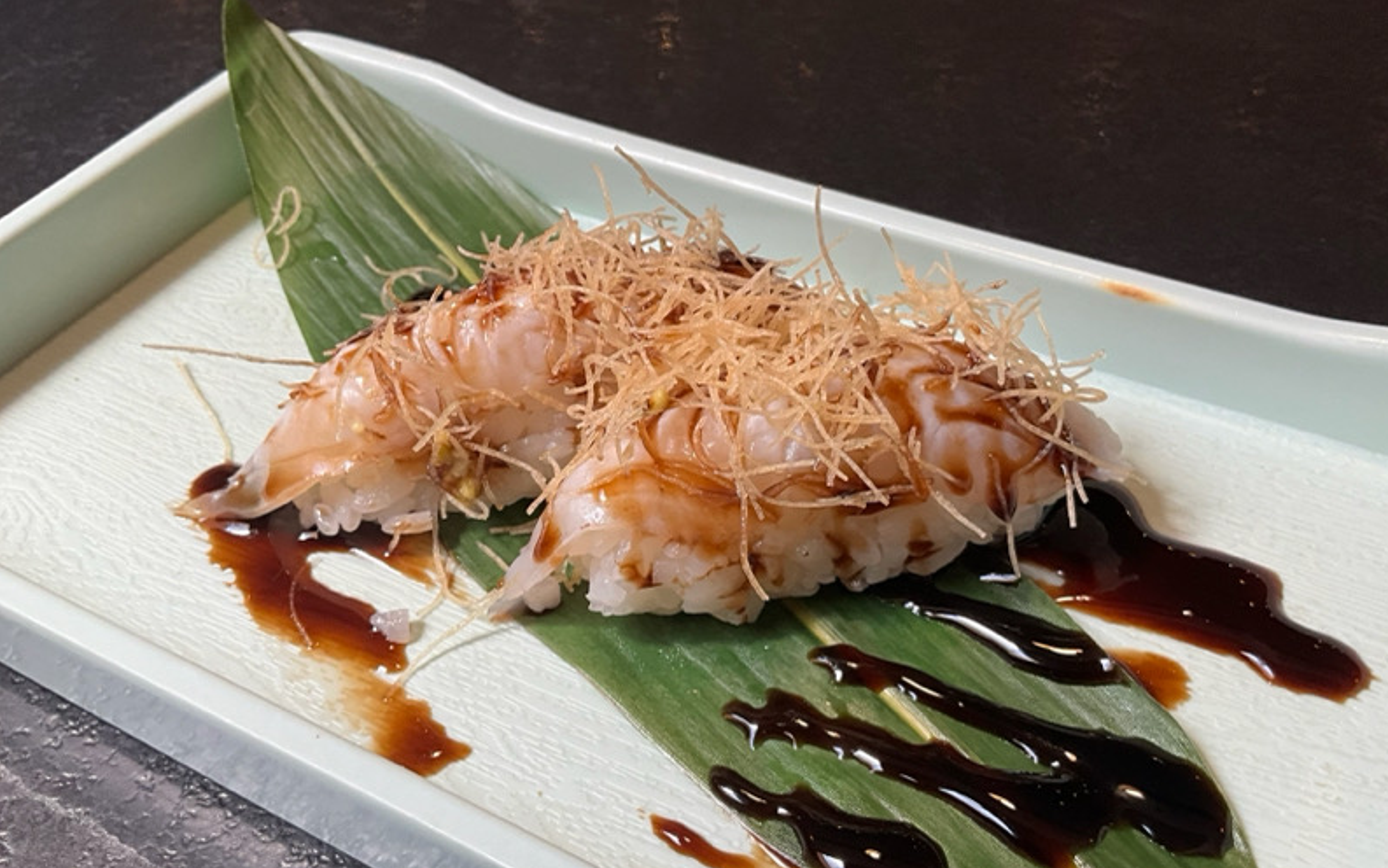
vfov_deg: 40.6
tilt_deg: -45.4
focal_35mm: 31
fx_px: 1173
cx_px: 698
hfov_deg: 61.2
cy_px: 438
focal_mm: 3
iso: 40
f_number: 1.8
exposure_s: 1/122
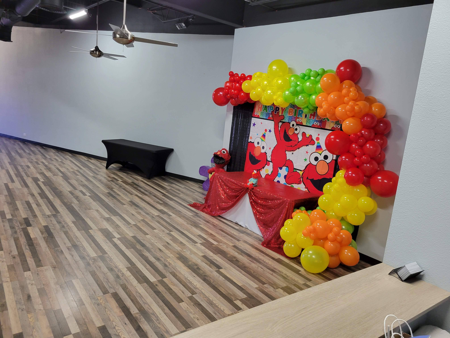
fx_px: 338
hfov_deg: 67.3
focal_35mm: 26
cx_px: 225
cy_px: 169
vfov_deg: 53.1
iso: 200
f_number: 1.8
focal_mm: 5.4
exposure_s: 1/59
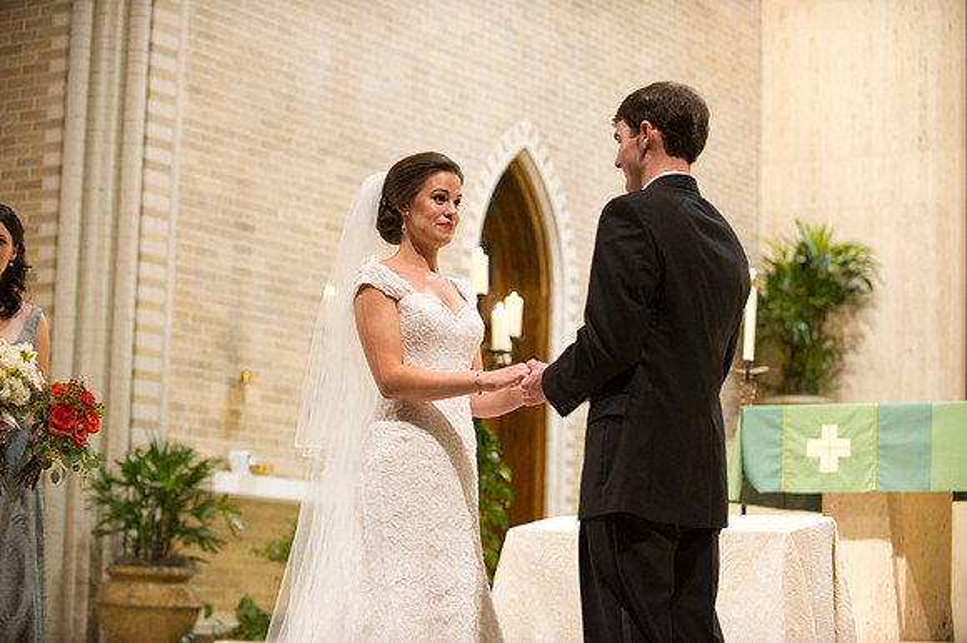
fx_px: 2309
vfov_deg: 15.9
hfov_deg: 23.7
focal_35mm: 86
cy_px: 322
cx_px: 484
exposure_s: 1/60
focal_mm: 86
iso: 1600
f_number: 2.8
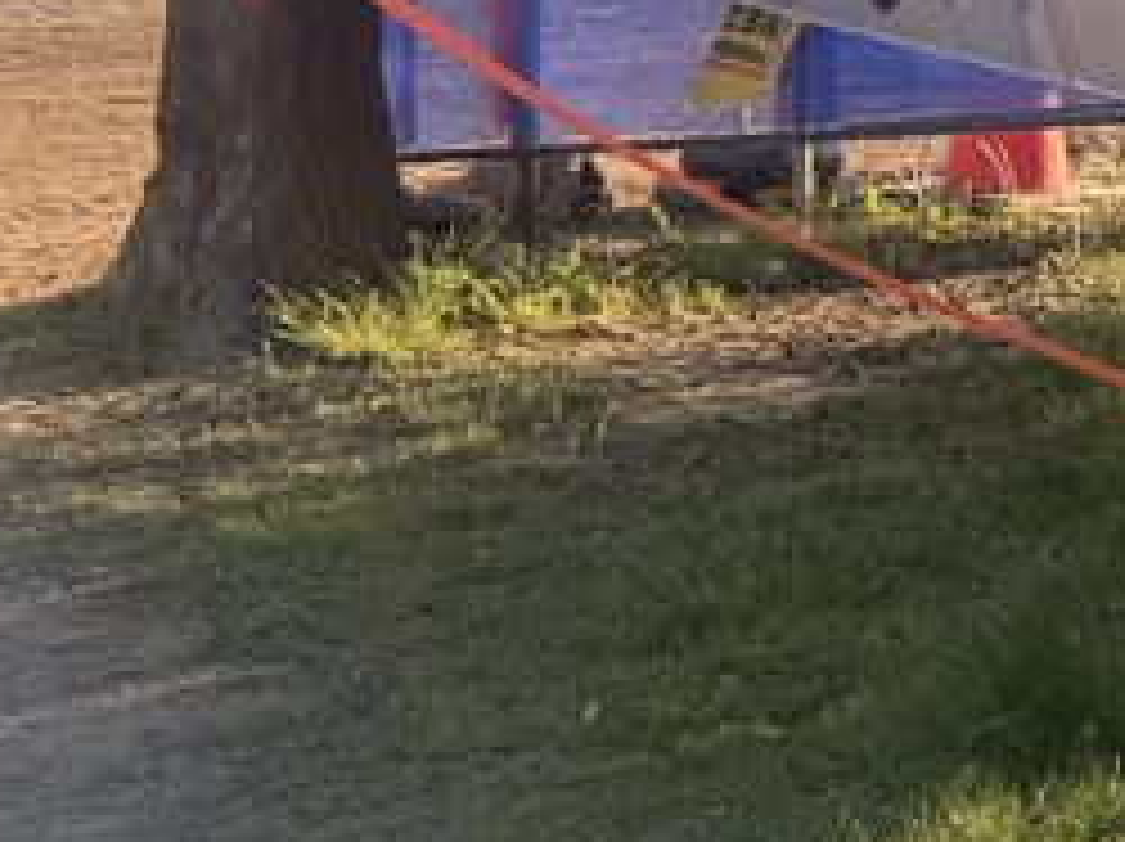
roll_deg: +0.5
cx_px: 2592
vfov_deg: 11.9
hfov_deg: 12.8
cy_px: -45
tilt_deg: -5.2
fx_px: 3994
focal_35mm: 123
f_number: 1.78
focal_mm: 6.76
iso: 80
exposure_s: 1/715
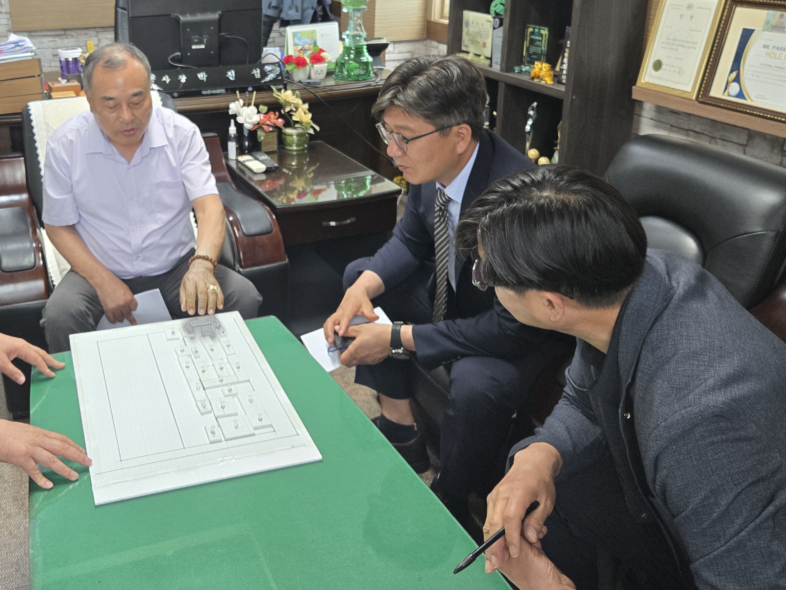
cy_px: 192
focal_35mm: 35
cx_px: 238
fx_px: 795
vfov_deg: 40.1
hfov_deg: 51.3
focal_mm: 5.4
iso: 320
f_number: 1.8
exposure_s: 1/120
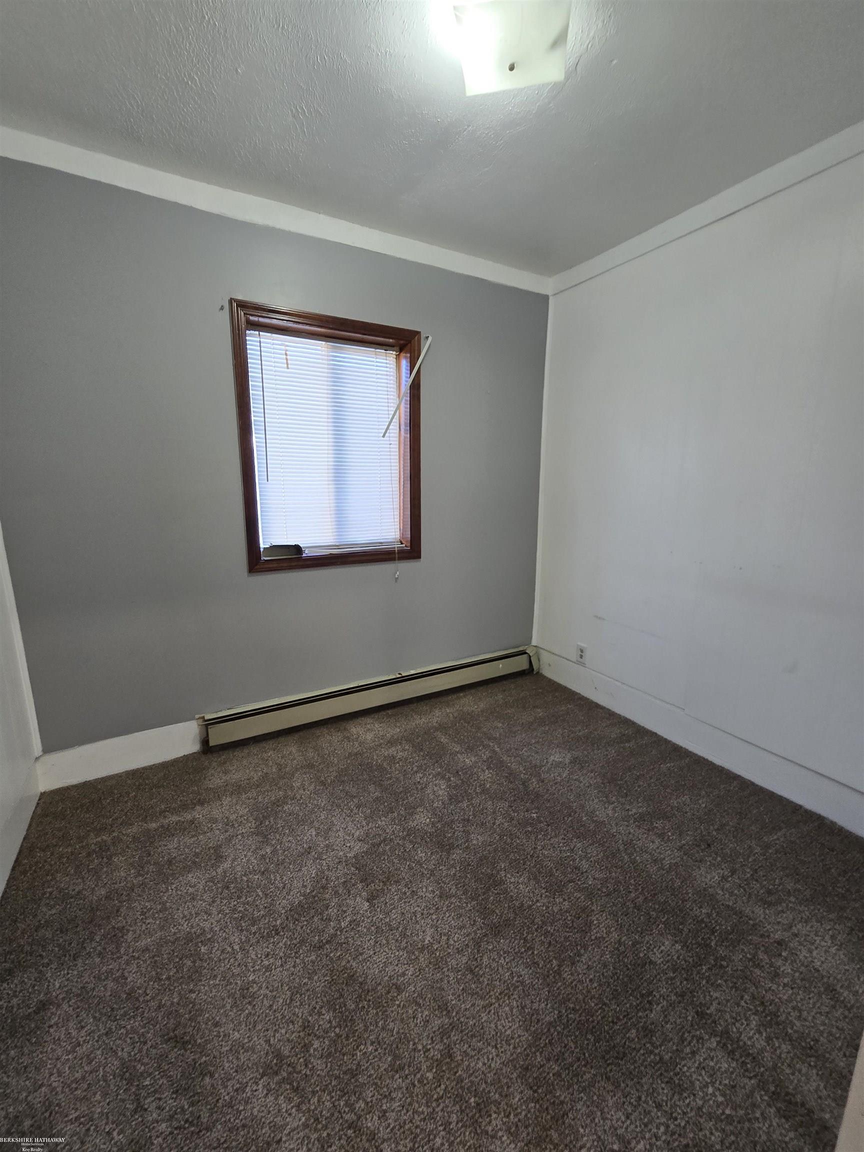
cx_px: 432
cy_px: 576
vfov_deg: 106.2
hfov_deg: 89.9
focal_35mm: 13
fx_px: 433
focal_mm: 2.2
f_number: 2.2
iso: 160
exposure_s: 1/60
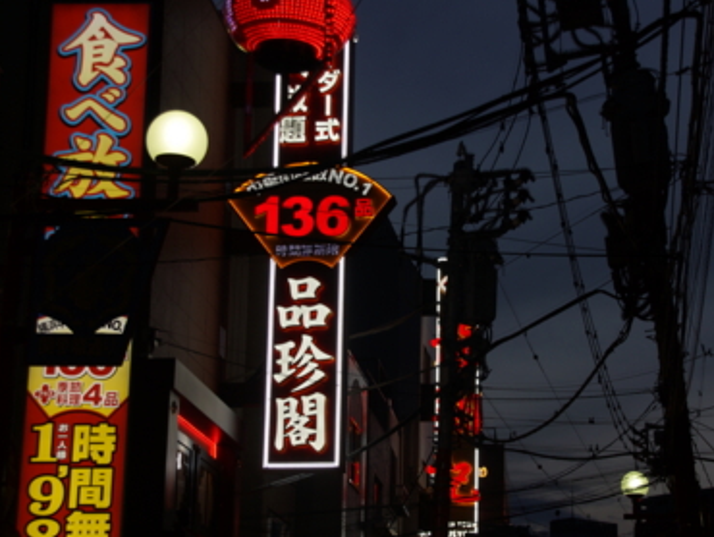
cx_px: 448
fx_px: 1688
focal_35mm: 82
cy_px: 284
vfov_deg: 18.1
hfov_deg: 23.8
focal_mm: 35
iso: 100
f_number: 5.6
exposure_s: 1/80
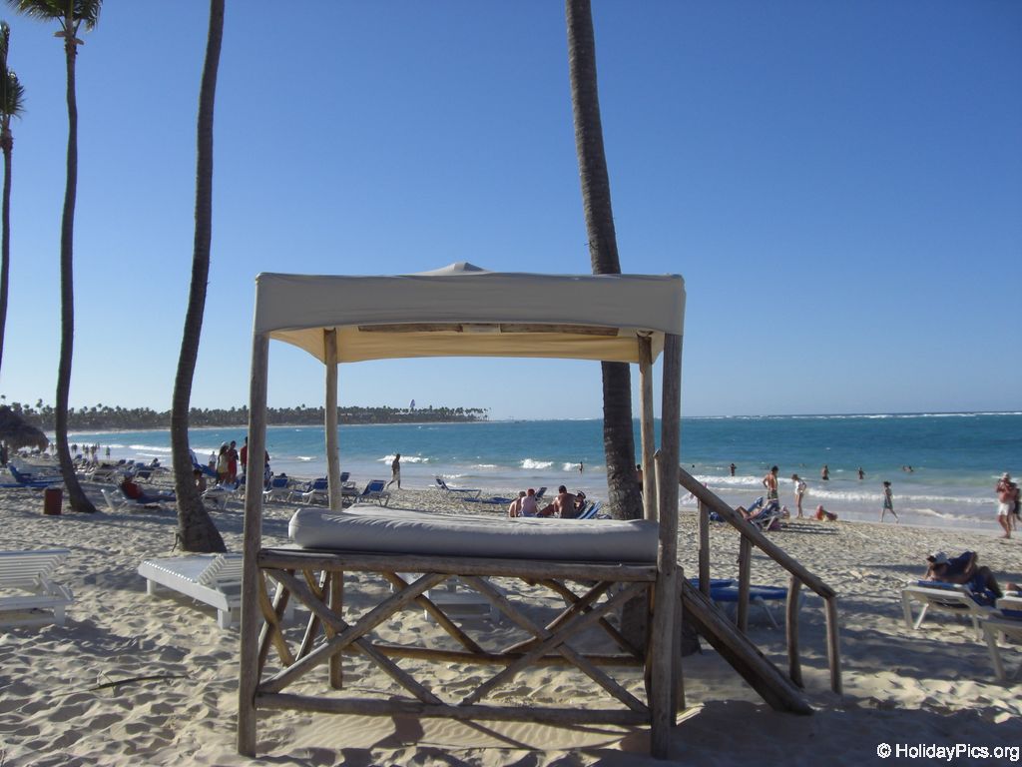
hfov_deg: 49.0
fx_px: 1122
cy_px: 384
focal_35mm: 38
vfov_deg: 37.7
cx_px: 511
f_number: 8
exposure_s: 1/250
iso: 64
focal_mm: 6.2
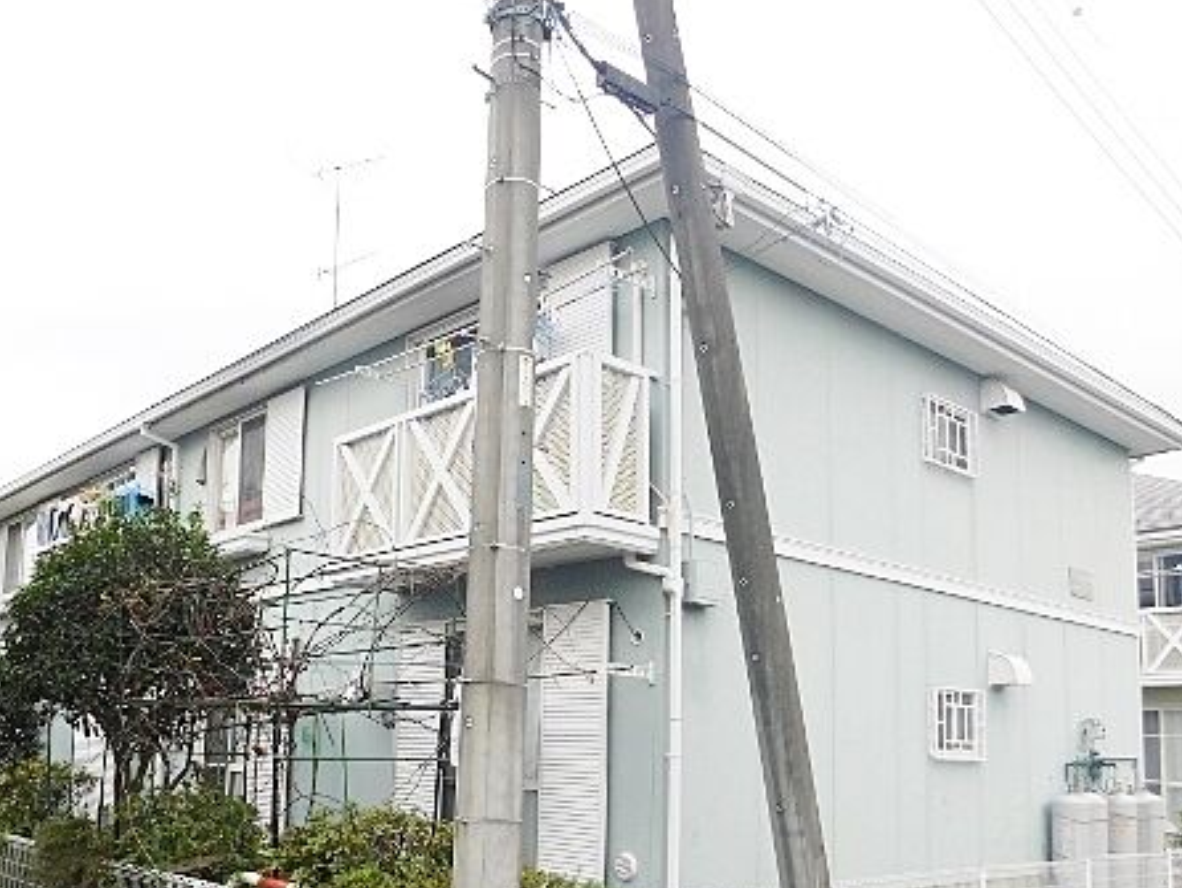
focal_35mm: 33
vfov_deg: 42.1
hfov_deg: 55.0
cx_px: 480
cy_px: 626
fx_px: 1127
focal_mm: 4
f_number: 3
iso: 125
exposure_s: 1/400
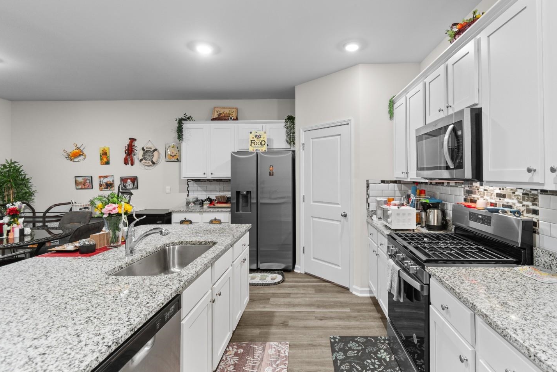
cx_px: 305
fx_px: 263
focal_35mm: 17
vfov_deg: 70.3
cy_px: 171
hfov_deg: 93.0
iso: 100
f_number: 4.5
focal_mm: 10
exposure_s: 1/2
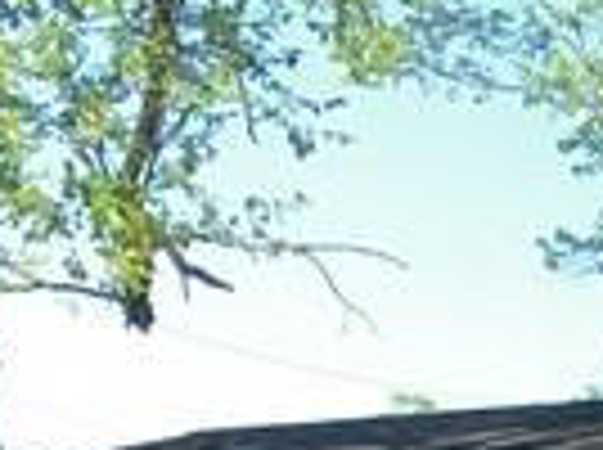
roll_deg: -1.2
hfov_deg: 7.9
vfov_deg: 6.3
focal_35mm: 222
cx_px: 1674
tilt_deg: +2.3
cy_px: 1120
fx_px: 3860
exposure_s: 1/337
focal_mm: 4.15
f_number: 2.2
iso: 25
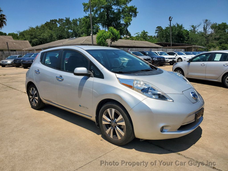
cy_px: 86
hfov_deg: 67.3
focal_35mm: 26
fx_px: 171
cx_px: 114
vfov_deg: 53.1
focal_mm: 4.3
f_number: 2.4
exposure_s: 1/2820
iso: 50
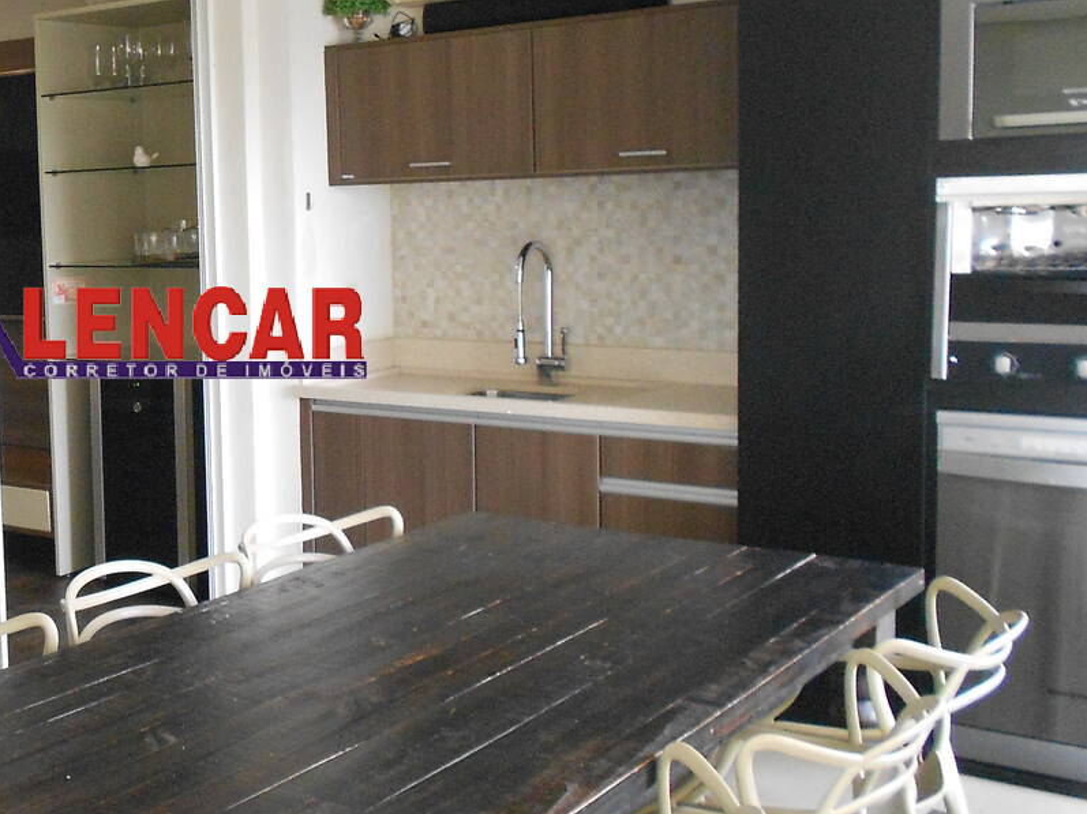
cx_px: 128
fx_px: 1475
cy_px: 331
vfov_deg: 30.8
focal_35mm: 47
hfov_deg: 38.0
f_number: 3.2
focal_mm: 4.6
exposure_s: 1/30
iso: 400
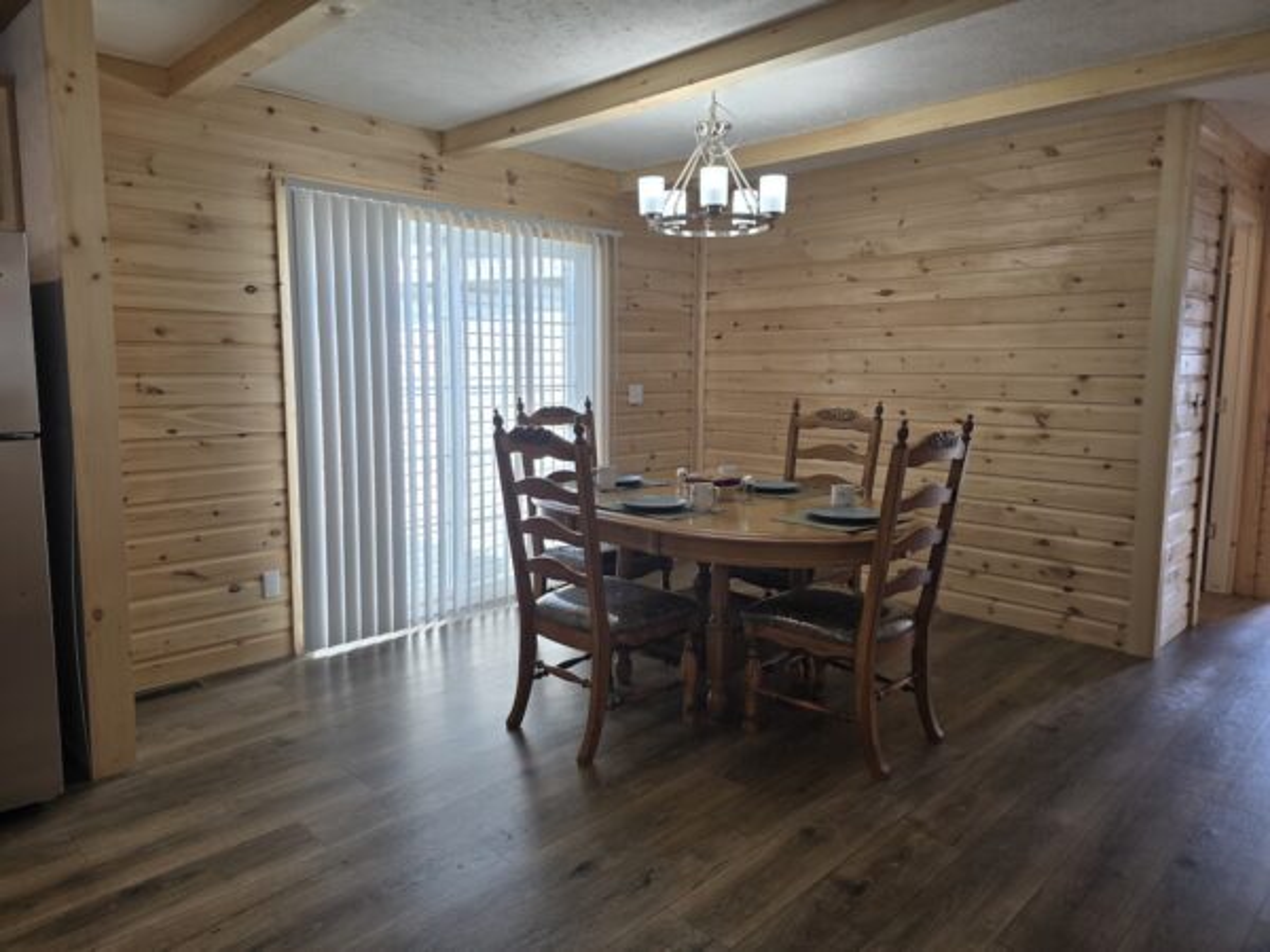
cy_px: 476
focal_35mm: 23
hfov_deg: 73.9
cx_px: 635
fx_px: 844
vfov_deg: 58.9
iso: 50
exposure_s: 1/120
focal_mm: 6.3
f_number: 1.7
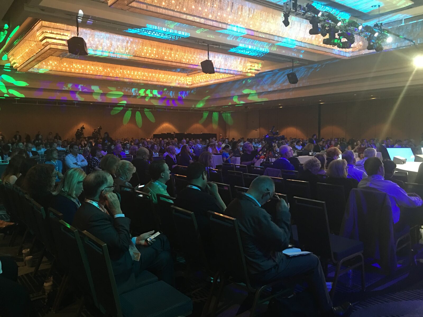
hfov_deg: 61.7
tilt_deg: -2.2
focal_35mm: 29
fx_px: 354
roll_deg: +0.4
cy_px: 158
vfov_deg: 48.2
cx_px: 212
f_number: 2.2
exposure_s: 1/4
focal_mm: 4.15
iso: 64
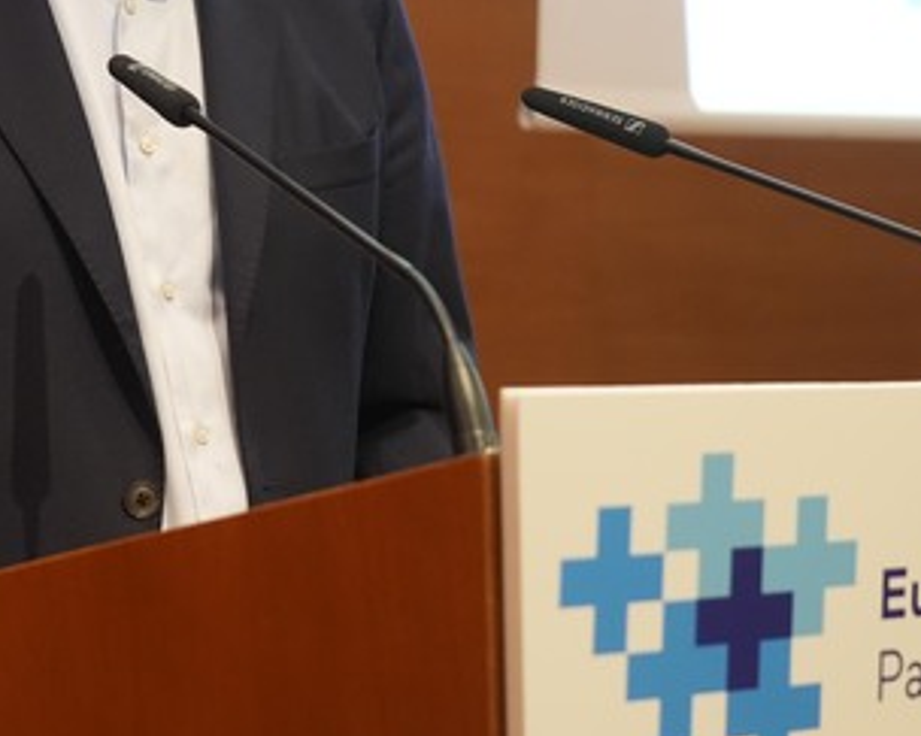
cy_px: 44
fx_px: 3106
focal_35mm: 114
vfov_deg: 13.4
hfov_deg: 16.8
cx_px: 242
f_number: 4.5
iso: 3200
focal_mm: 48
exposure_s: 1/125
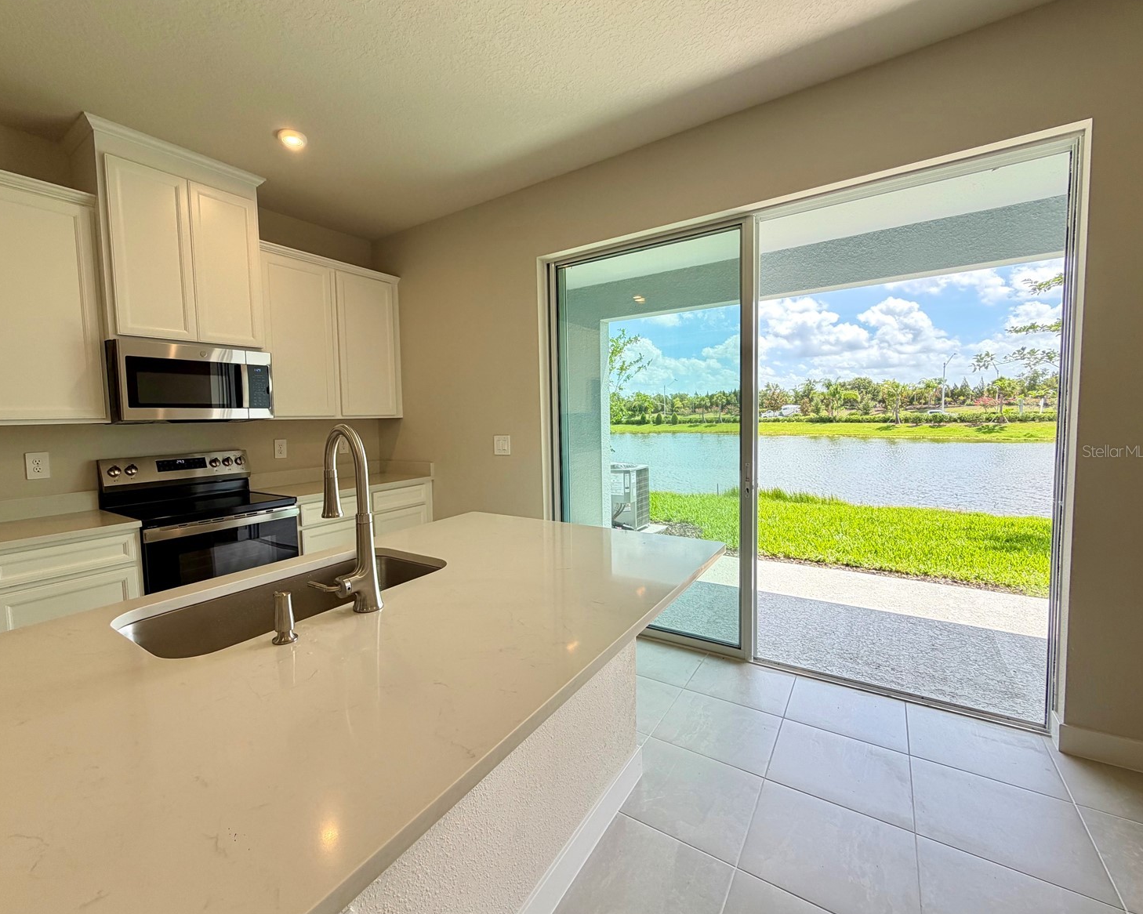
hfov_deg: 96.6
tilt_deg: -3.5
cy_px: 451
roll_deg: +2.1
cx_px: 529
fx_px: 507
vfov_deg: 84.0
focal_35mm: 15
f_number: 2.2
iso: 64
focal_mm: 2.22
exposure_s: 1/124
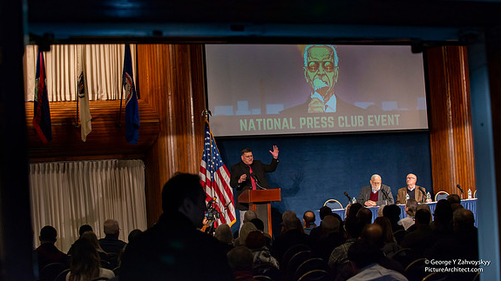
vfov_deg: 16.3
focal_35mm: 74
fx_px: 983
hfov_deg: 28.6
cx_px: 249
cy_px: 117
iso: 1600
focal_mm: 70
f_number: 5
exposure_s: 1/200
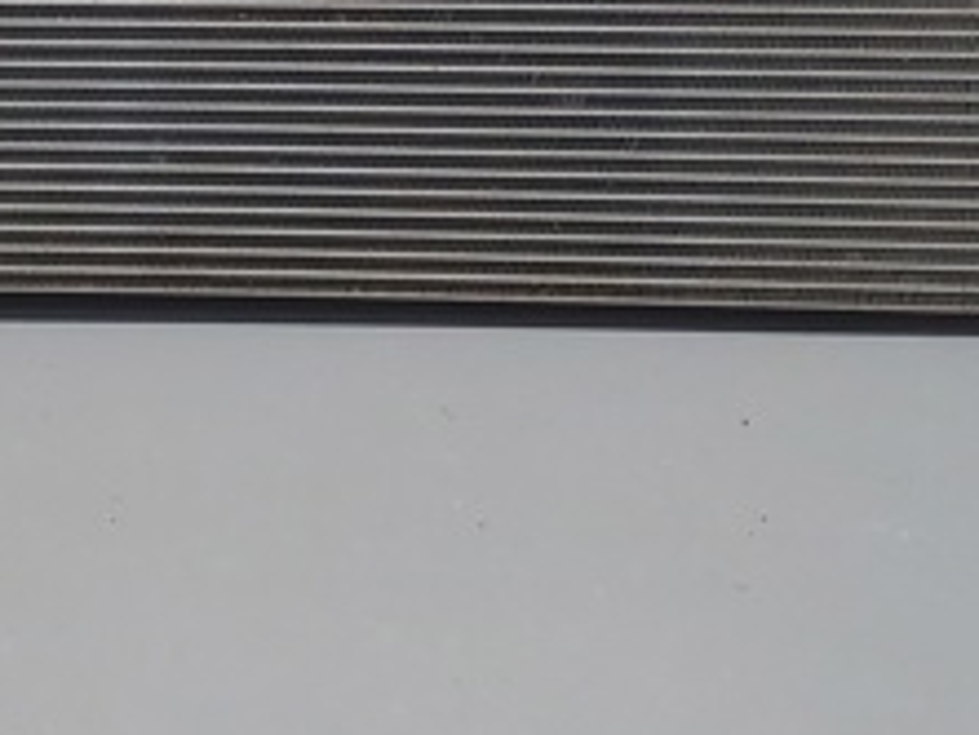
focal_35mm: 81
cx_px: 235
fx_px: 2292
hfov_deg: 23.8
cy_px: -279
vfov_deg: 16.9
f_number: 1.8
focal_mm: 5.32
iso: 250
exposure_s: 1/120
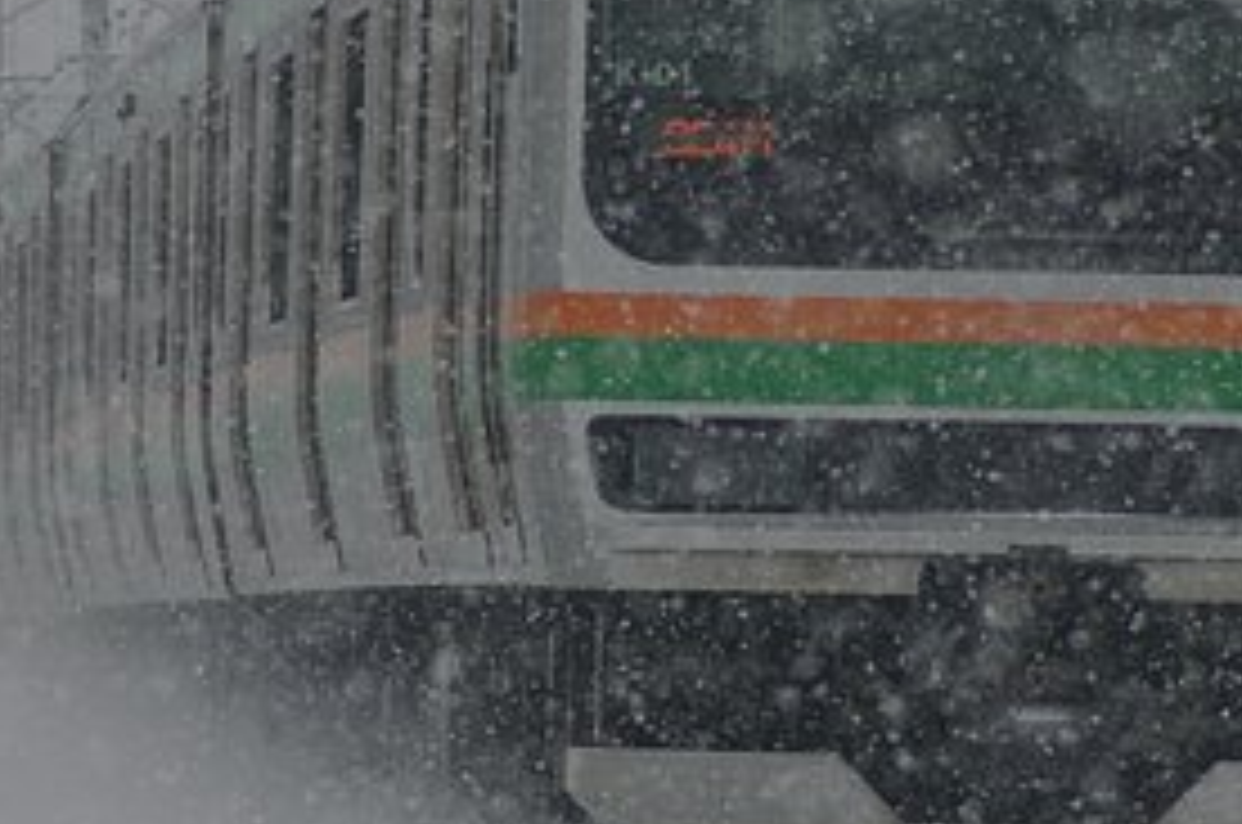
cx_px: 558
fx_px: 19183
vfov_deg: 2.5
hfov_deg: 3.7
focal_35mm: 557
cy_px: 261
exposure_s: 1/750
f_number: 8
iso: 400
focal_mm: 200
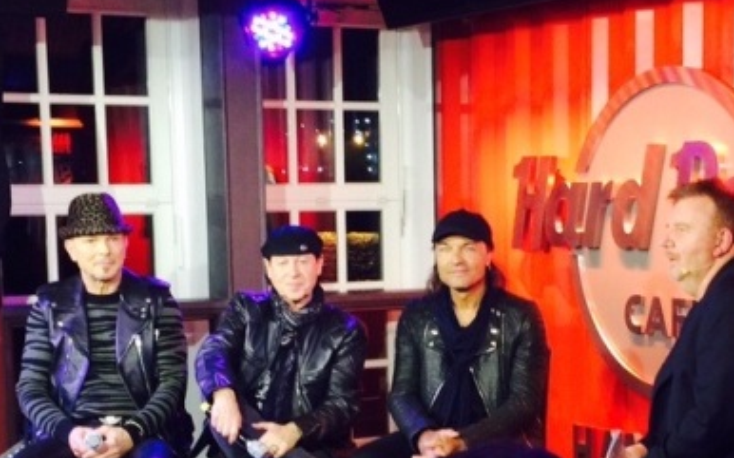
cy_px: 253
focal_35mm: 32
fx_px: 640
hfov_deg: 59.7
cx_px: 368
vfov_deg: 39.4
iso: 160
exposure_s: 1/30
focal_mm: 4.12
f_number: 2.2
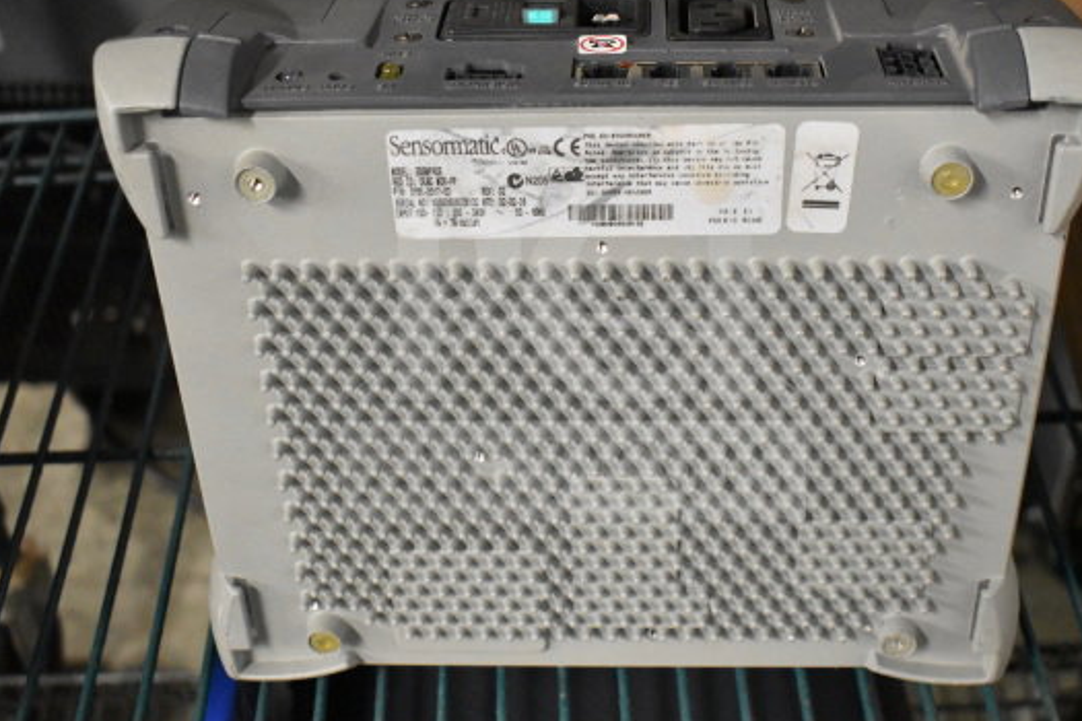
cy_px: 355
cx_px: 573
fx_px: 1520
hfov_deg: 39.2
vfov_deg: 26.7
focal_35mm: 51
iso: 7200
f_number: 4.2
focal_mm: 29
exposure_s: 1/50
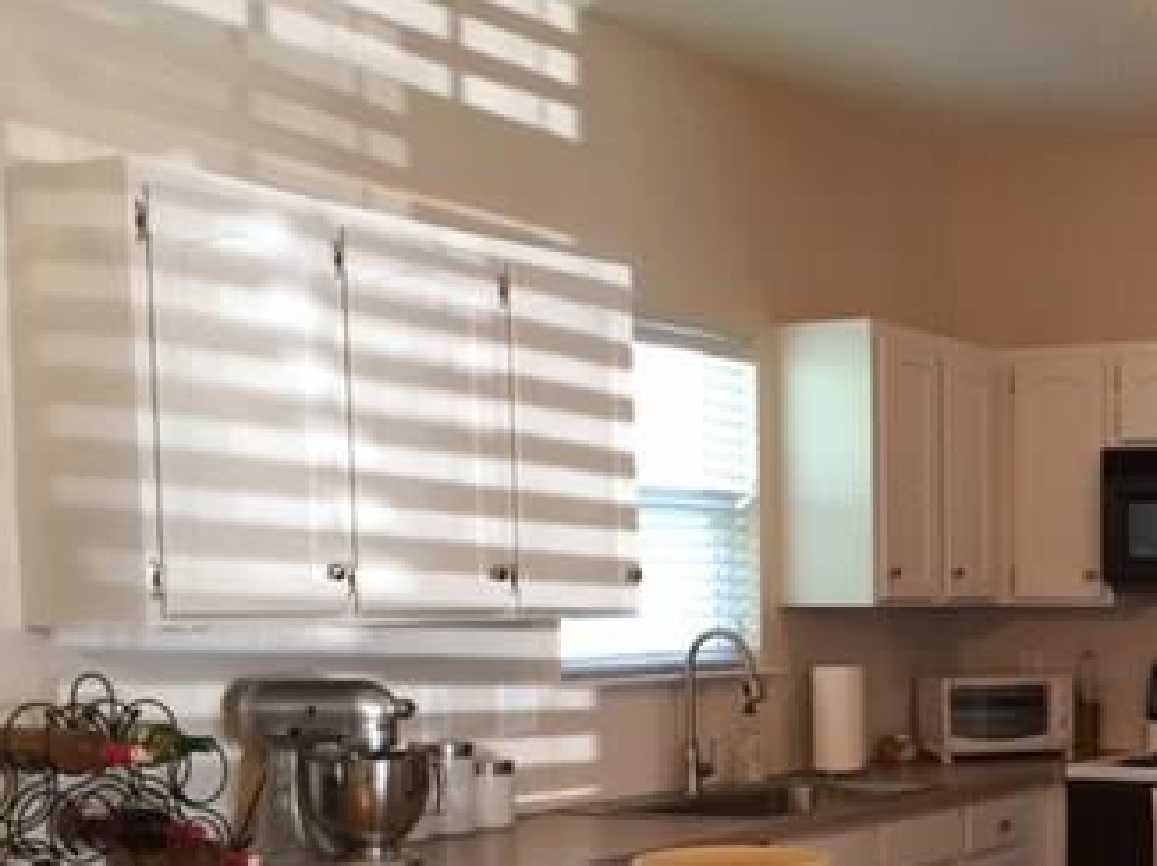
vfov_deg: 25.0
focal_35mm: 57
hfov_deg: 31.5
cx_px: 1129
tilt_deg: -4.5
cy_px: 735
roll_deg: +0.2
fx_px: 1904
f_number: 2.2
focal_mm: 4.15
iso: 80
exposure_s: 1/30
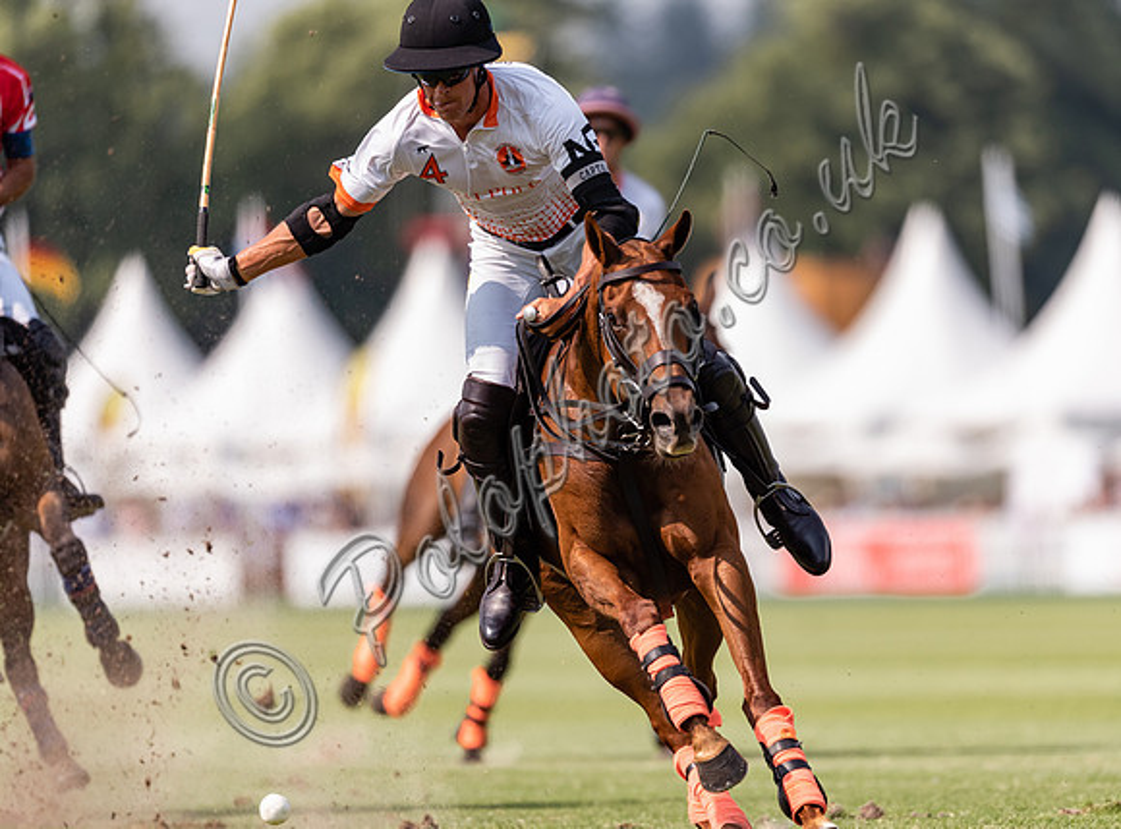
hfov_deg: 3.7
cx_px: 621
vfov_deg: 2.8
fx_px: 17249
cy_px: 414
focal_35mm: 535
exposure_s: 1/2500
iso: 320
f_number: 4
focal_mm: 500
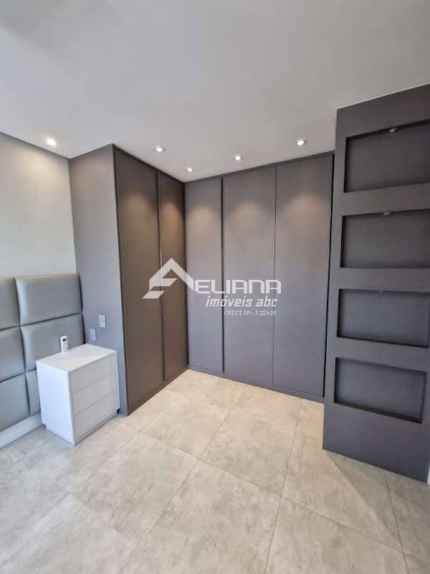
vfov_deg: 106.2
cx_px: 215
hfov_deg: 89.9
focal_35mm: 13
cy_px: 287
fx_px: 215
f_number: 2.2
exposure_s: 1/60
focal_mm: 1.74
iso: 160
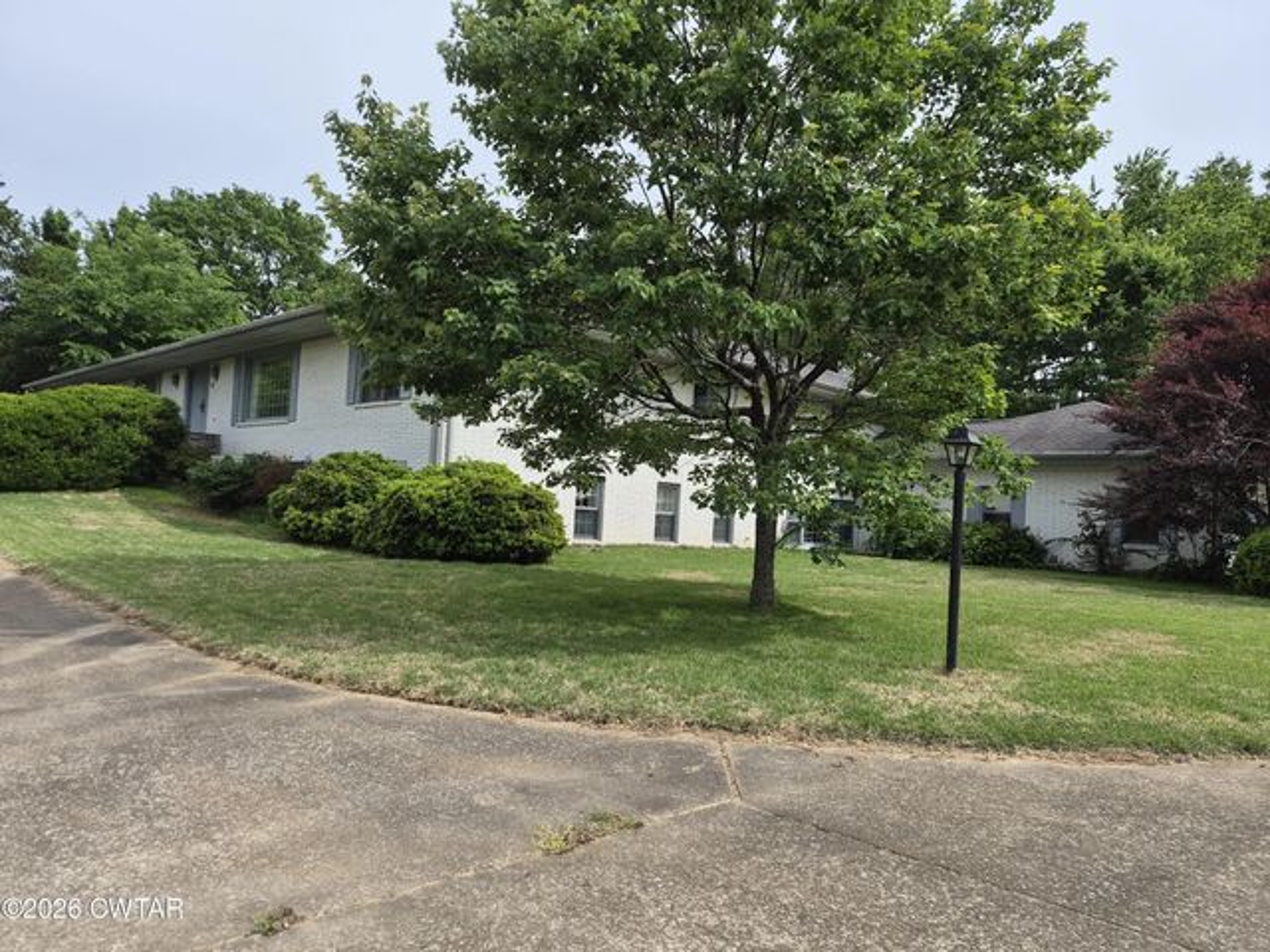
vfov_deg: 58.9
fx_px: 844
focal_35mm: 23
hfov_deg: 73.9
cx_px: 635
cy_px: 476
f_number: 1.8
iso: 80
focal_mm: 5.4
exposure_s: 1/5408
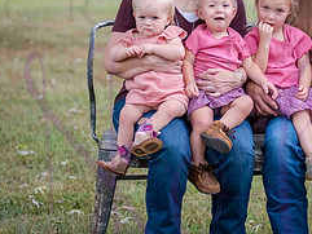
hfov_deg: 10.7
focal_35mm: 185
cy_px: 70
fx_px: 1668
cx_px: 242
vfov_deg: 8.0
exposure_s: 1/640
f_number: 3.2
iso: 400
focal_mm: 80
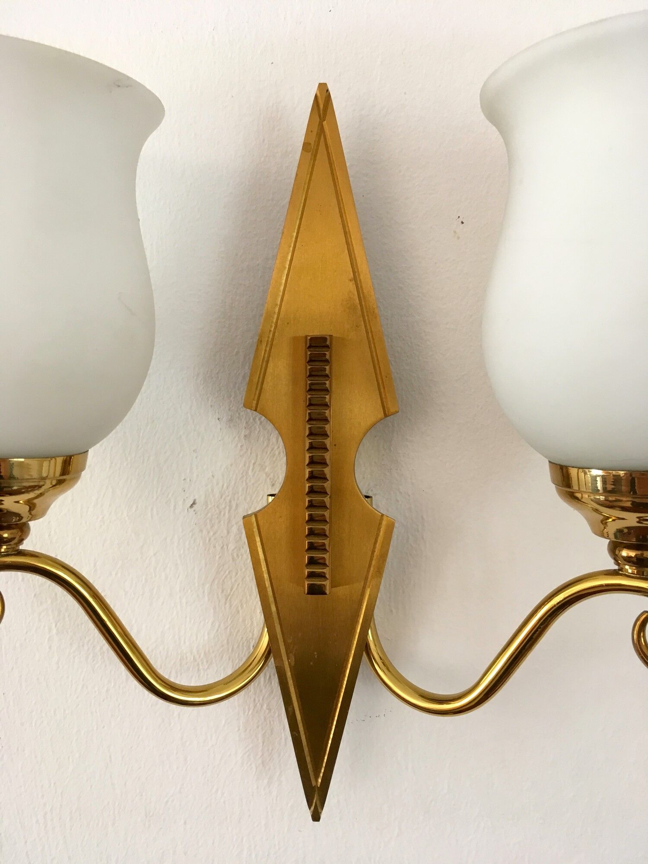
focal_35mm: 29
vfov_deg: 61.7
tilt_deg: -4.9
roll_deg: +1.0
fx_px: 724
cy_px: 432
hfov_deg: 48.2
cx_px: 324
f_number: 2.2
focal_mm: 4.15
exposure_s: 1/33
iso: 100
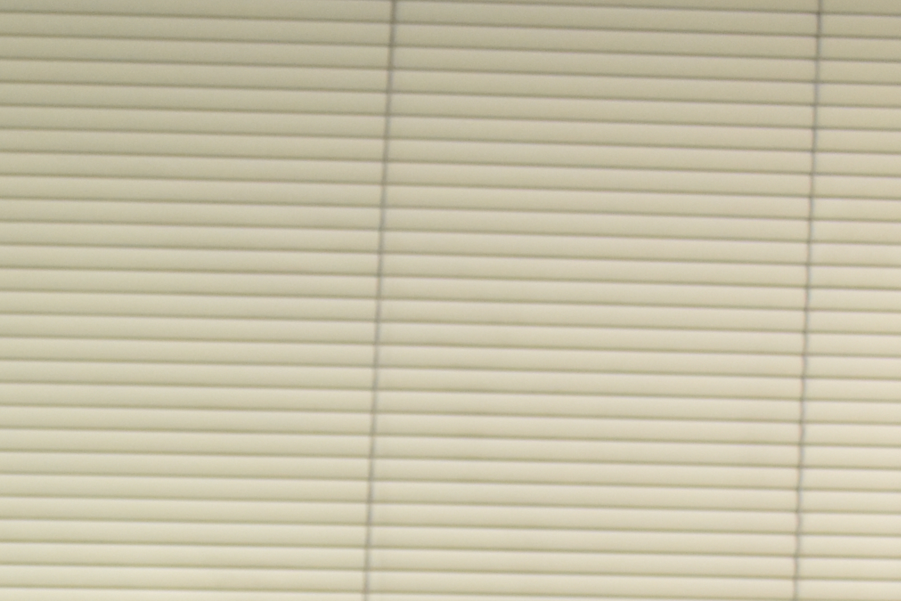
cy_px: 916
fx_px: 3276
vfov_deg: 10.1
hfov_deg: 15.0
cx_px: -256
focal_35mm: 131
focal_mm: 23
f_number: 4
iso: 640
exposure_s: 1/60
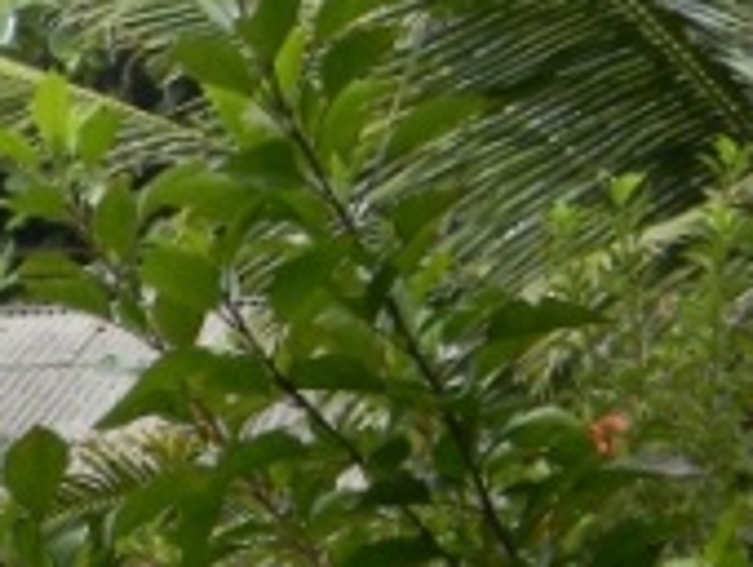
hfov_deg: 9.6
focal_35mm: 193
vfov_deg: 7.6
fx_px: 4204
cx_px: -753
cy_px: 839
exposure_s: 1/304
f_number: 3.9
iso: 80
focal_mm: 8.6
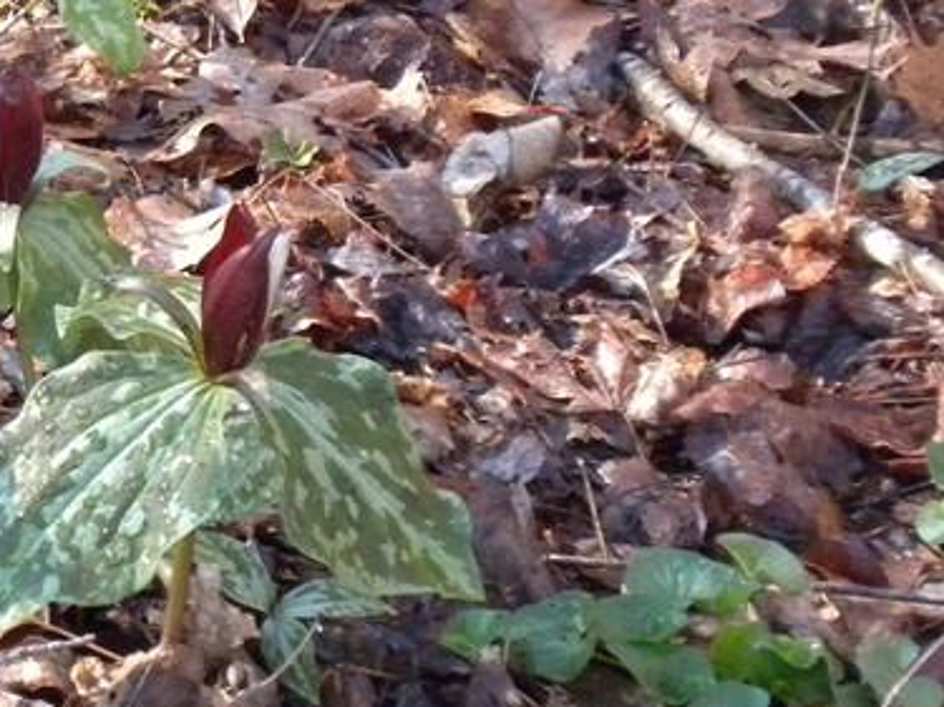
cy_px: 262
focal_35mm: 101
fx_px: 2753
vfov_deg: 14.6
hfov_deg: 18.2
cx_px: -279
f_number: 3.5
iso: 570
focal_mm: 6.6
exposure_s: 1/174
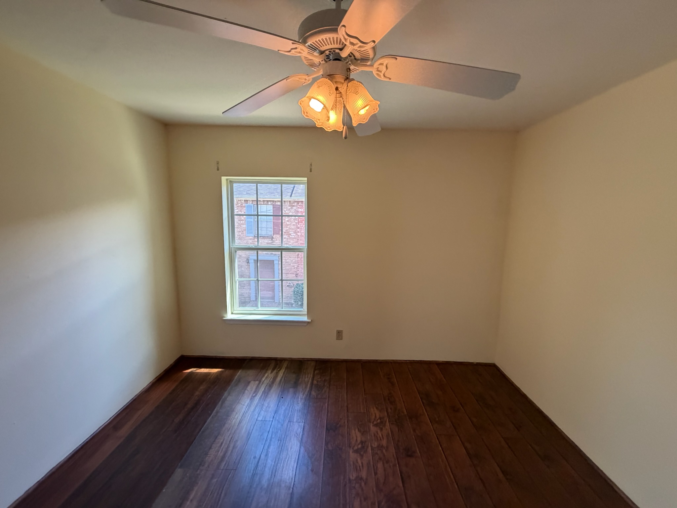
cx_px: 338
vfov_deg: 85.7
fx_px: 274
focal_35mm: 14
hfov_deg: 102.1
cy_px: 254
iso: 320
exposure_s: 1/120
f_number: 2.2
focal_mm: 2.22
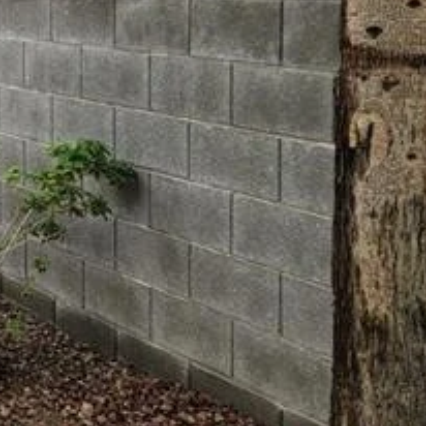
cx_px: -296
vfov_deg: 19.8
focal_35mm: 86
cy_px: 50
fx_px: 1197
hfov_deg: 17.2
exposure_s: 1/143
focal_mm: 7
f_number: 1.8
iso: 20
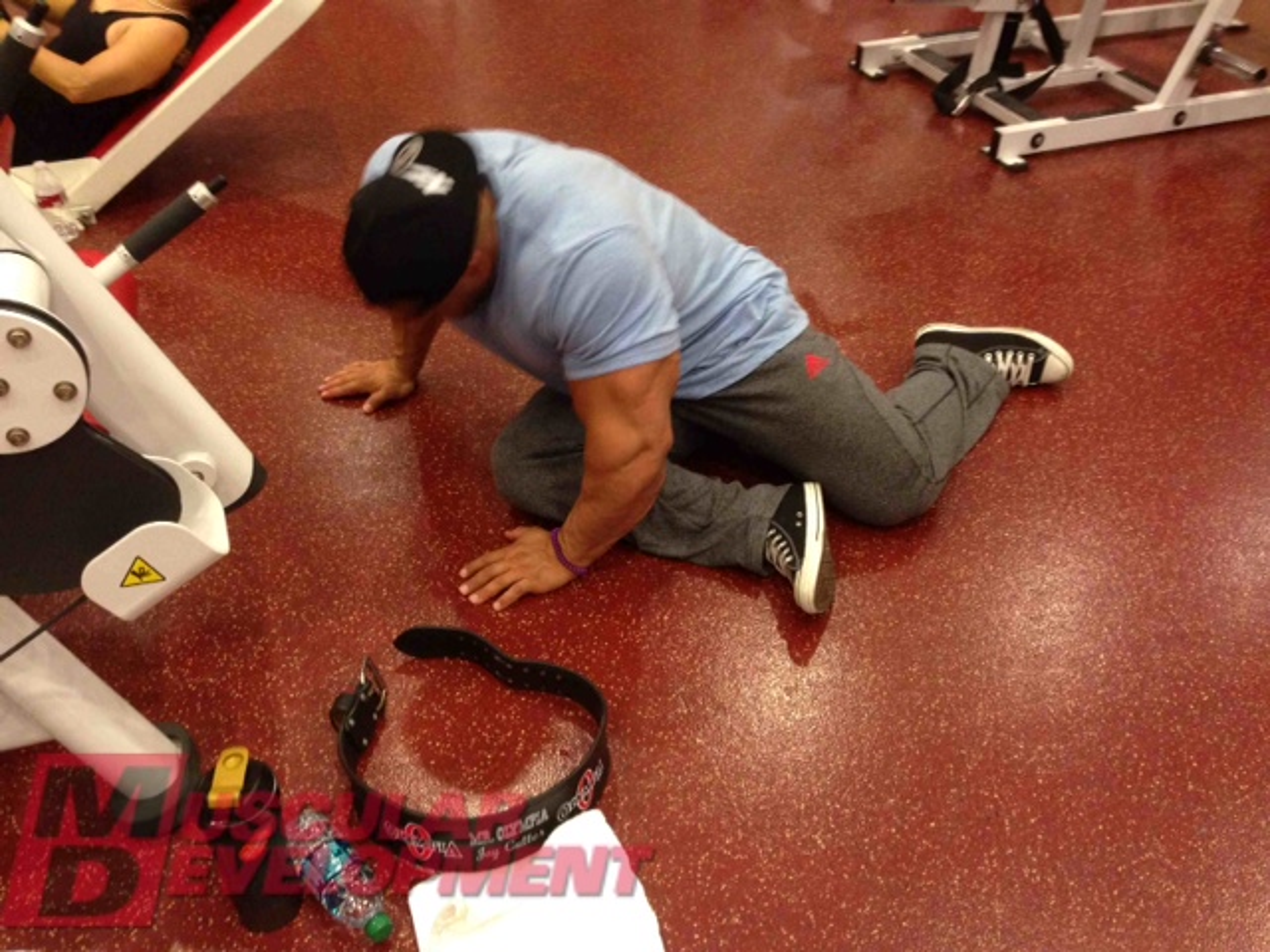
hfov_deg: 55.4
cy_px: 476
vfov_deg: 42.9
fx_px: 1211
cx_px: 635
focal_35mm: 33
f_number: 2.4
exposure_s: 1/20
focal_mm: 4.13
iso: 320
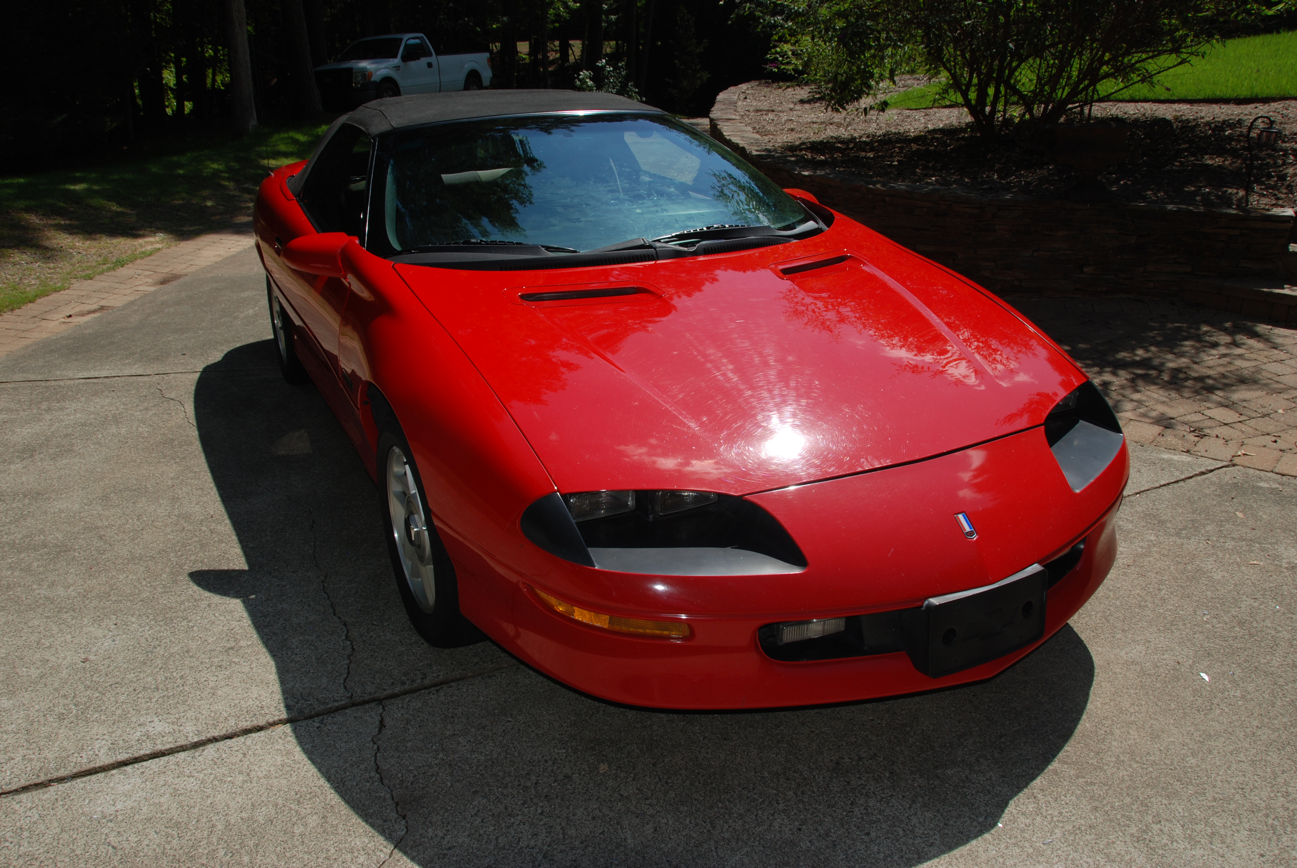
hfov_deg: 67.3
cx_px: 648
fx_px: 974
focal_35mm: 27
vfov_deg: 48.0
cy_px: 434
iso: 100
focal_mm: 18
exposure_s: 1/200
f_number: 11
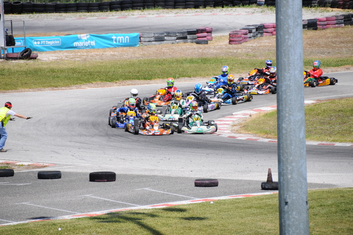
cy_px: 118
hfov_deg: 6.9
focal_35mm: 300
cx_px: 176
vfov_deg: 4.6
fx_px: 2938
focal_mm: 200
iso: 400
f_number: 5.6
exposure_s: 1/2000
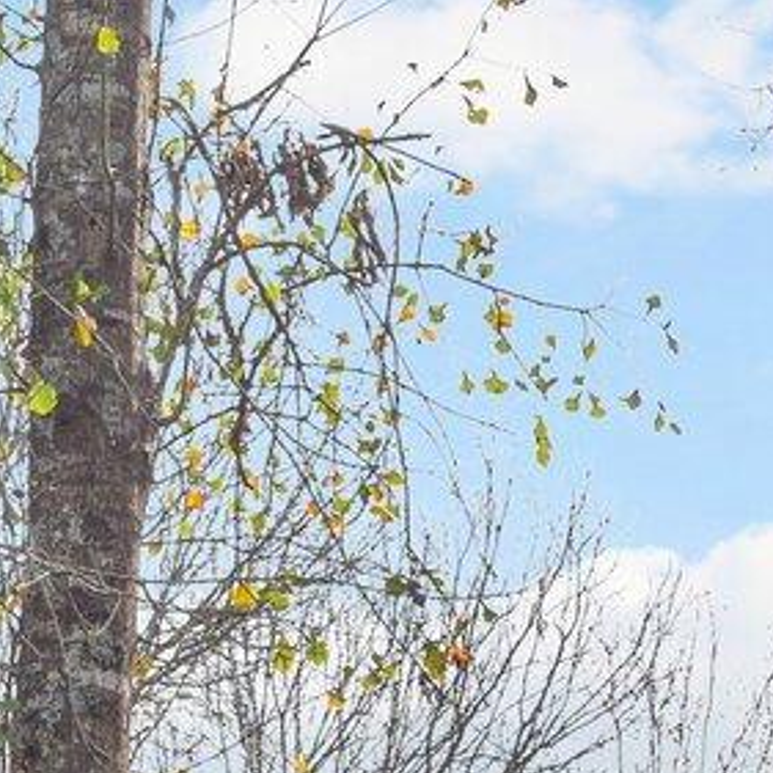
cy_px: 1435
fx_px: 4548
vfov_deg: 9.2
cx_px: 305
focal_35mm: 180
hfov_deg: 9.7
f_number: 8
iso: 100
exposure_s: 1/160
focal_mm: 29
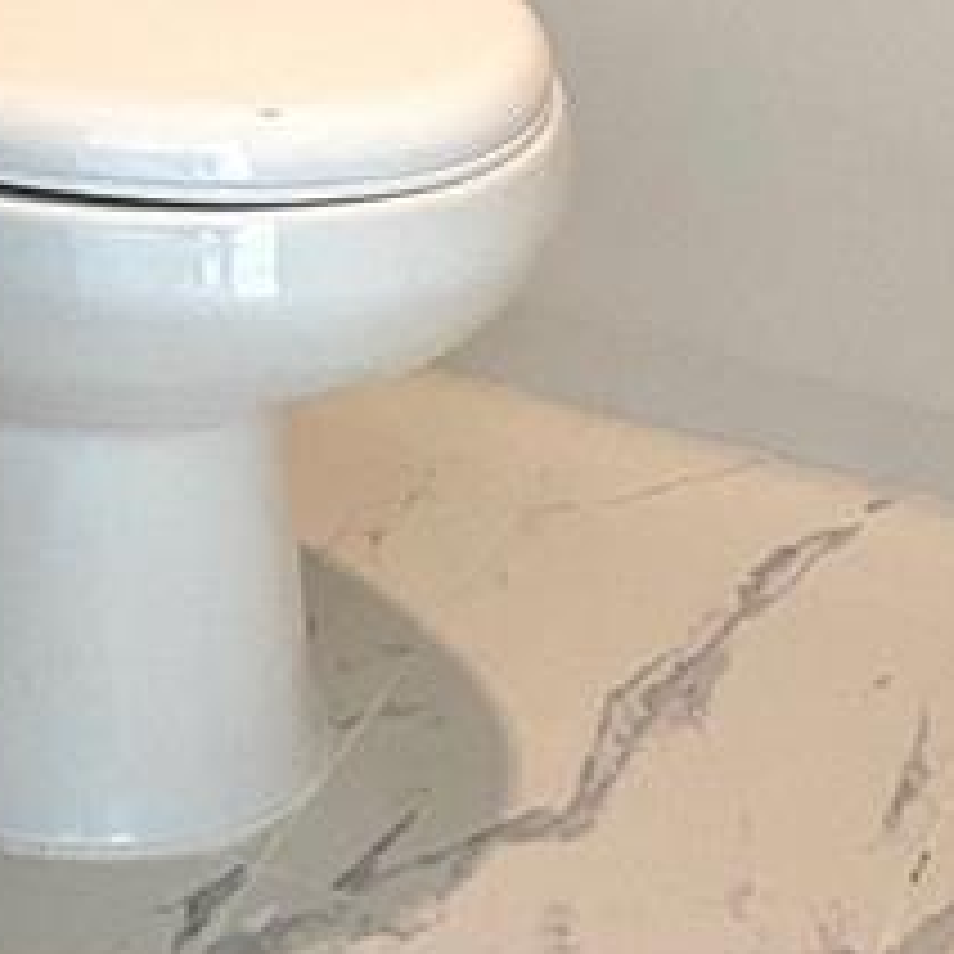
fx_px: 4053
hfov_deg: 13.4
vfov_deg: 11.7
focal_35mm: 130
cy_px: -1120
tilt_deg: -9.1
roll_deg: -1.7
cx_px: 230
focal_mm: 4.25
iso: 100
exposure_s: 1/60
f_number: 1.8
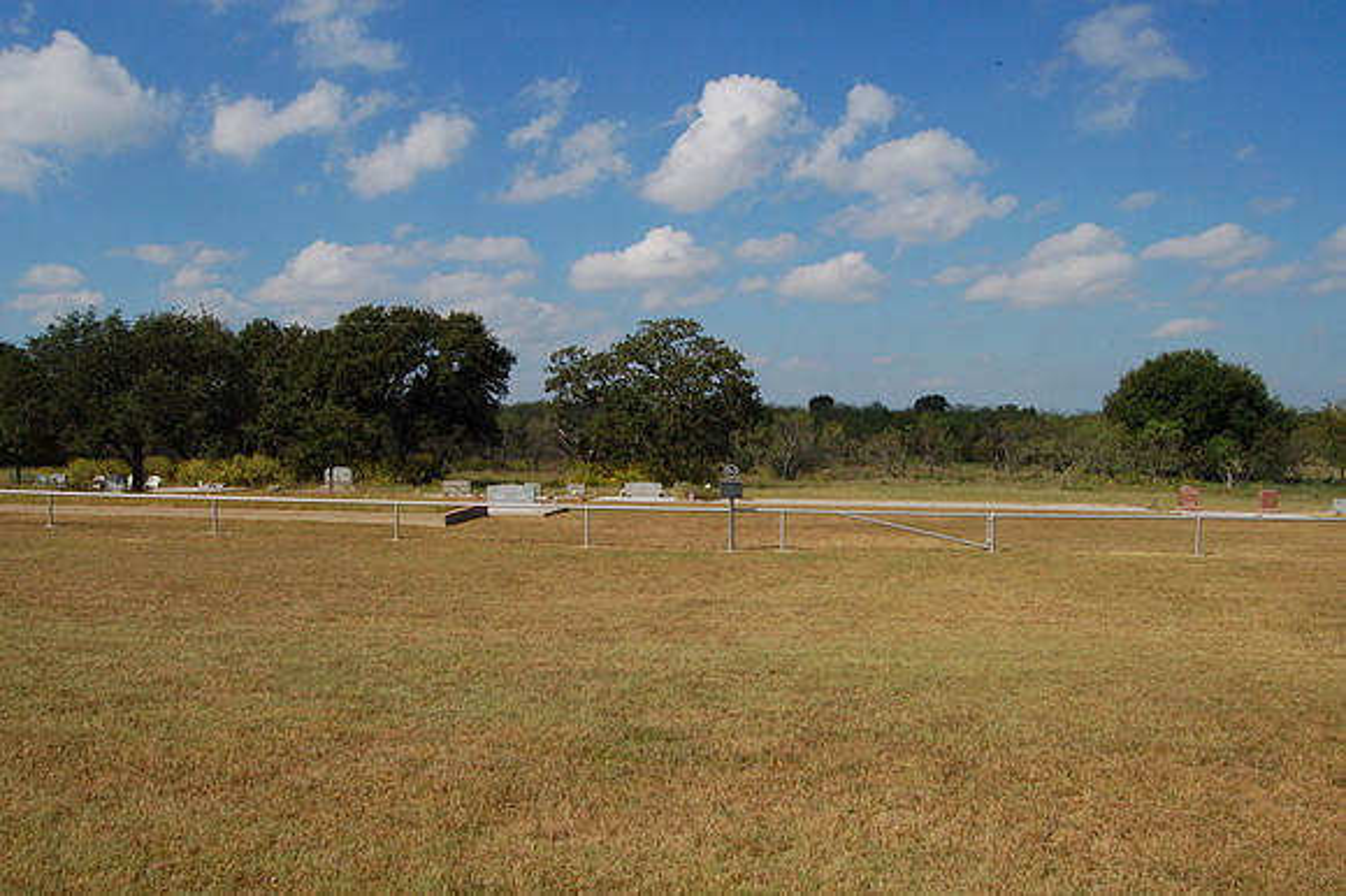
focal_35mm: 27
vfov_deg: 47.9
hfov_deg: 67.4
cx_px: 673
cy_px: 448
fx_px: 1009
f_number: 20
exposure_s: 1/320
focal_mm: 18
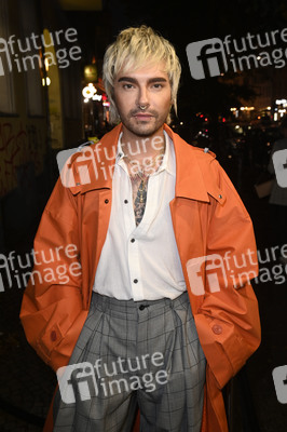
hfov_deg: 38.8
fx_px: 407
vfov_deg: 55.8
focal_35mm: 34
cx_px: 144
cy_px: 216
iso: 1600
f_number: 5.6
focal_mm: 34
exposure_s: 1/40
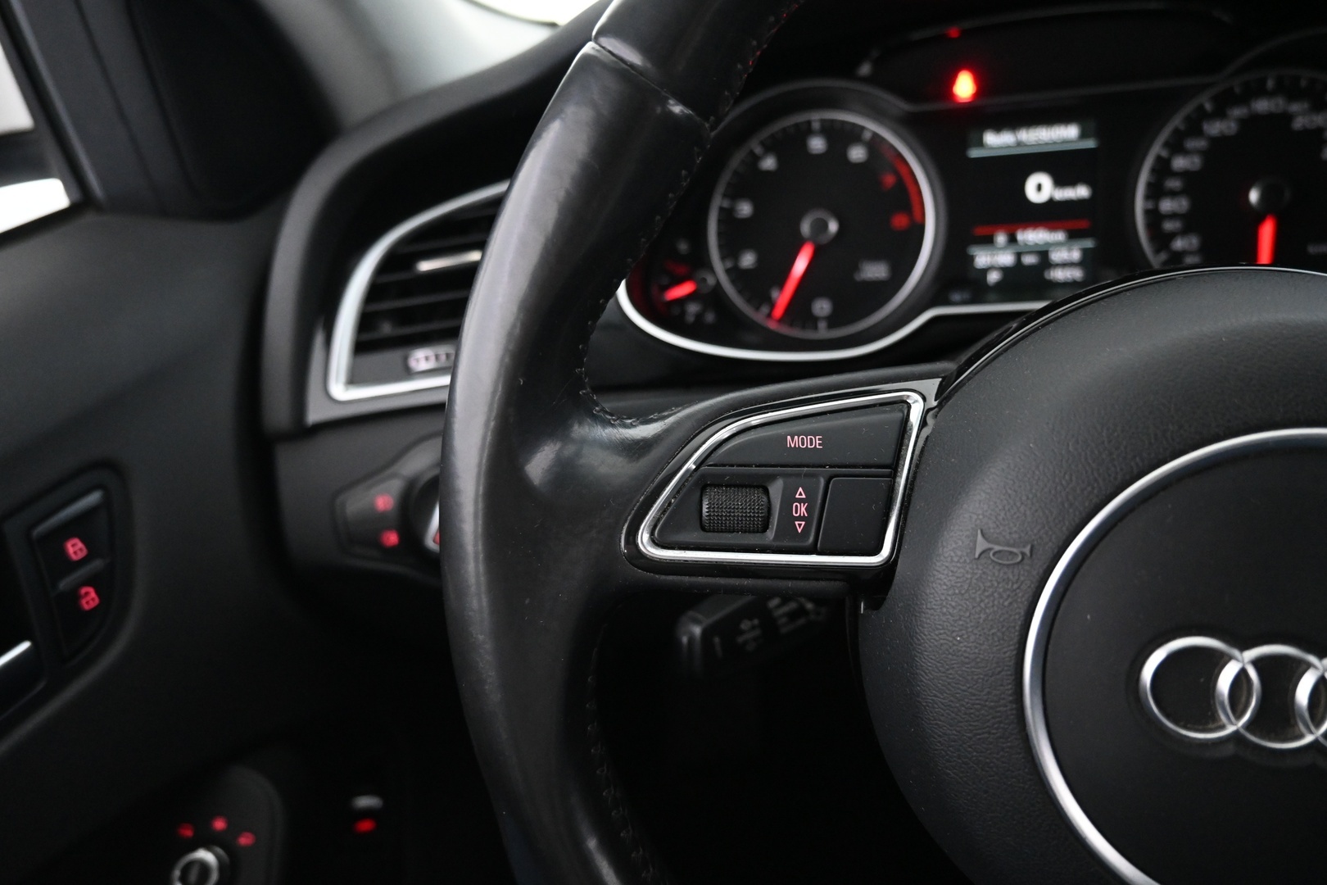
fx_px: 885
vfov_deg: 53.1
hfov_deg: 73.7
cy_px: 442
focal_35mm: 24
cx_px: 664
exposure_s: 1/25
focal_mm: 16
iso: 3600
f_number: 3.5
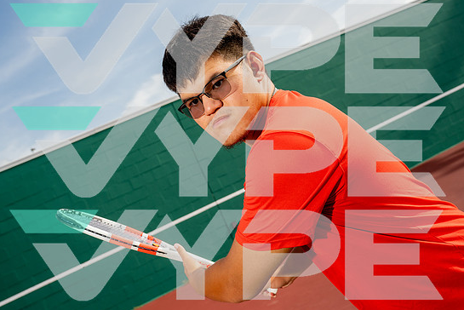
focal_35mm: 33
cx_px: 229
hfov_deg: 57.2
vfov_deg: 40.0
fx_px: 426
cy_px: 152
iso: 100
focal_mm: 31
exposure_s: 1/640
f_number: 5.6
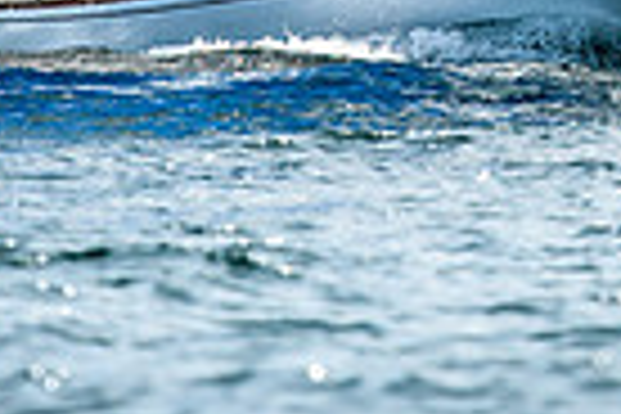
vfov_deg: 1.1
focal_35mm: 1275
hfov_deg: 1.6
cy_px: -400
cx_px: 590
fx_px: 21992
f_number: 5
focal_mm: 300
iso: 250
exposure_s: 1/2000
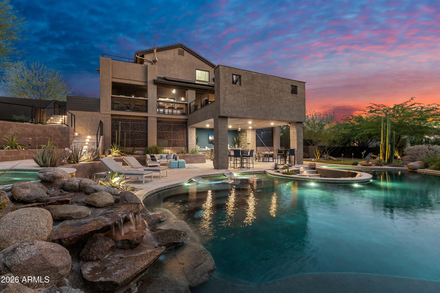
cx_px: 220
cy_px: 146
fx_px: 196
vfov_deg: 73.7
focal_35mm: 16
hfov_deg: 96.7
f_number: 7.1
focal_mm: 16
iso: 800
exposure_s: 1/4
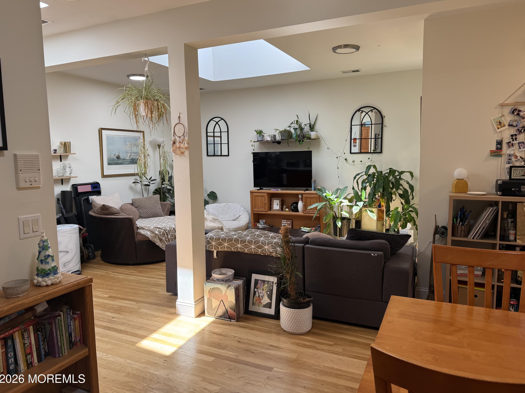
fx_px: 379
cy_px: 193
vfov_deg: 54.9
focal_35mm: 25
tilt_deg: -4.7
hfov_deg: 69.4
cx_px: 263
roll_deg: +0.5
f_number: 1.78
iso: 80
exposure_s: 1/121
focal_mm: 6.76
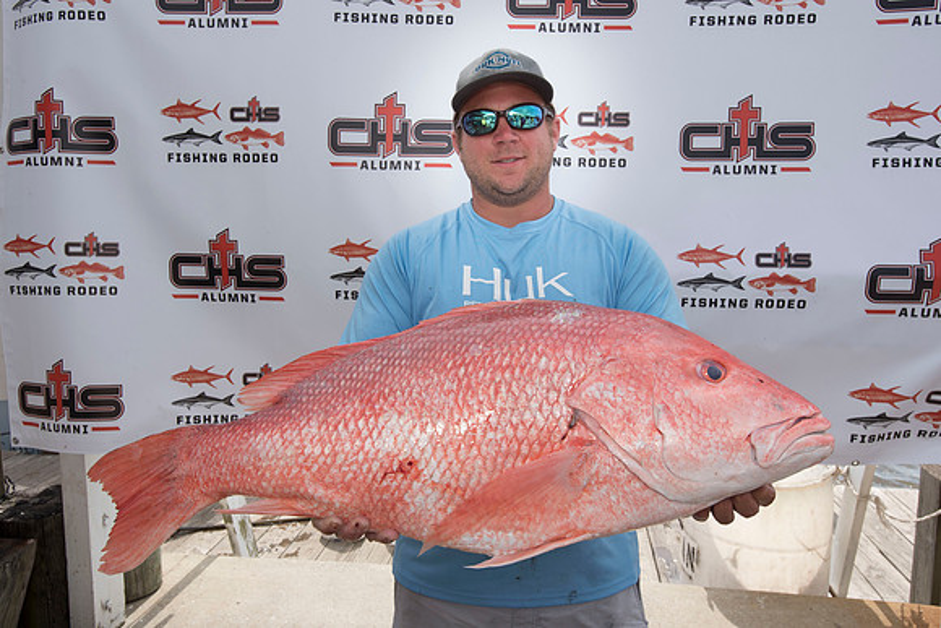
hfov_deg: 65.5
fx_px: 732
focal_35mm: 28
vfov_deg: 46.4
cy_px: 314
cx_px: 470
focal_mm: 28
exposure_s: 1/400
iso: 250
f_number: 9
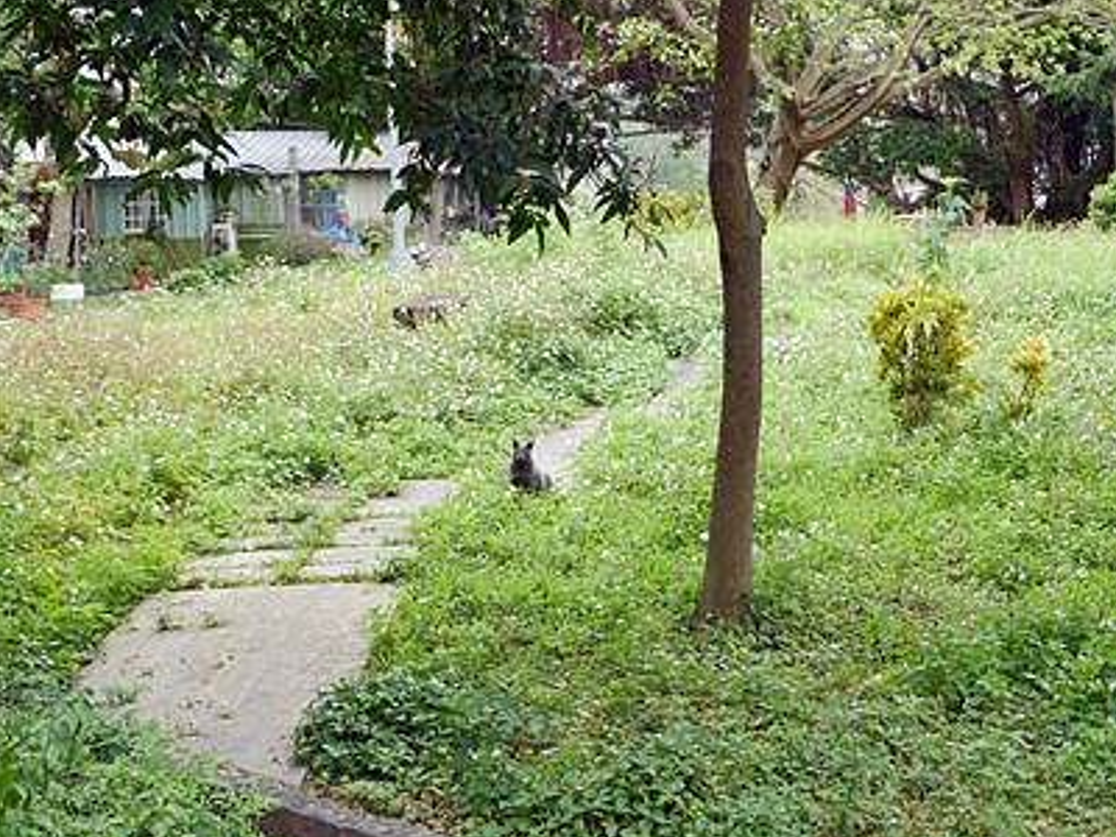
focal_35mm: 63
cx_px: 1027
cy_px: 299
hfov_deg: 29.3
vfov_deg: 23.2
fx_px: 2031
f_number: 2.5
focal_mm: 14
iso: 200
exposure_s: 1/125
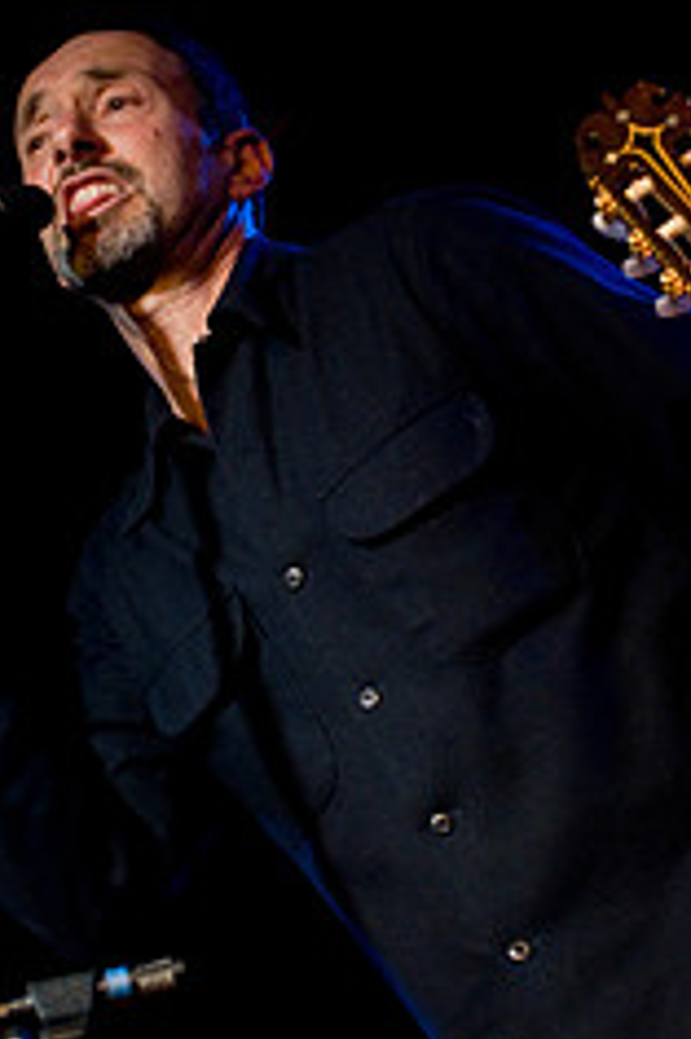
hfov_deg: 13.7
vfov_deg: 20.4
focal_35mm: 100
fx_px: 2882
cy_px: 467
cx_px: 372
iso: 800
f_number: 2.8
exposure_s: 1/60
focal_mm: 35
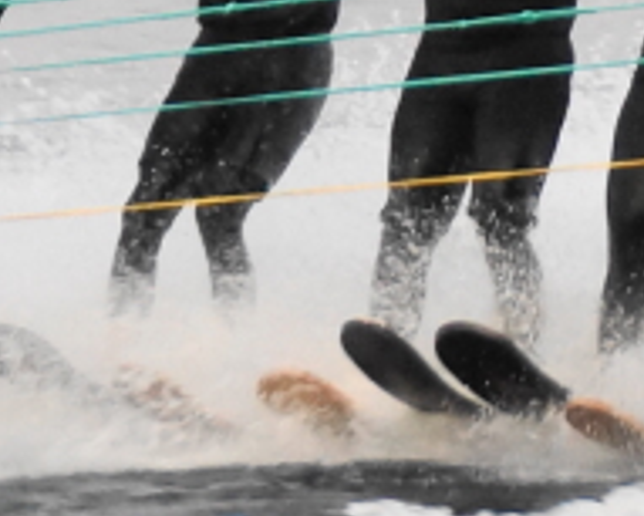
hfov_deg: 2.5
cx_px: 421
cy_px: -415
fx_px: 14730
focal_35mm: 772
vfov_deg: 2.0
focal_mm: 105
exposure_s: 1/200
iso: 640
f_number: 5.6
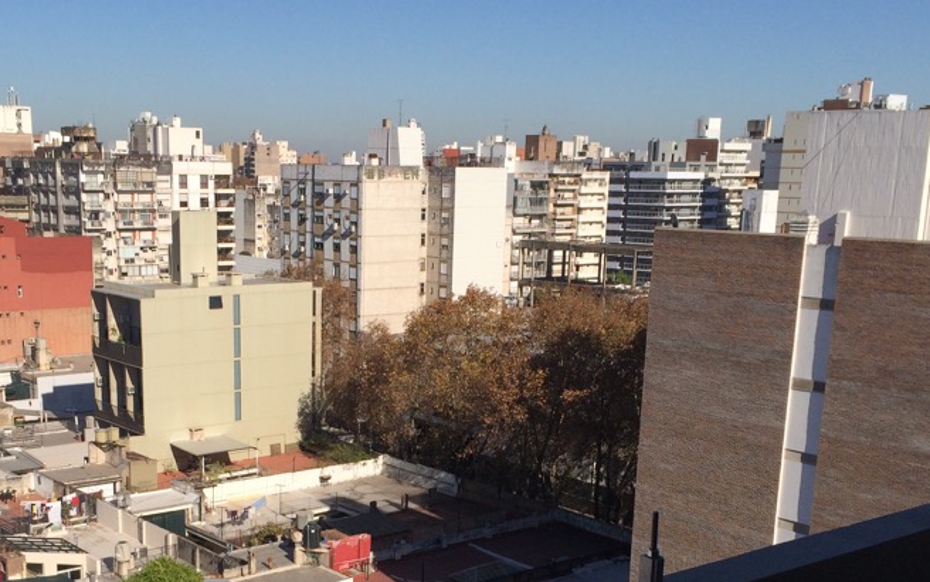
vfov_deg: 26.3
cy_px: 477
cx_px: 387
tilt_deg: -14.3
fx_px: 1217
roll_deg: -1.9
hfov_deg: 41.7
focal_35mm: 48
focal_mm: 4.15
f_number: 2.2
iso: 32
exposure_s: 1/3425
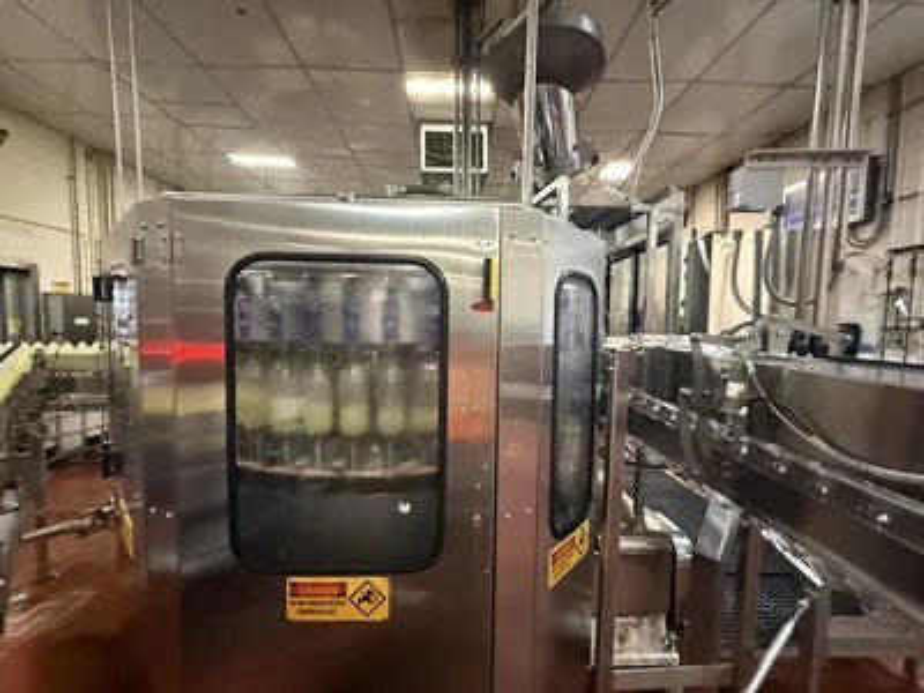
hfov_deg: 102.1
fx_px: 374
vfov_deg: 85.7
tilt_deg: -4.3
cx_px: 462
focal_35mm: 14
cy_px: 346
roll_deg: +0.1
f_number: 2.2
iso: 1250
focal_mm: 2.22
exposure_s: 1/60
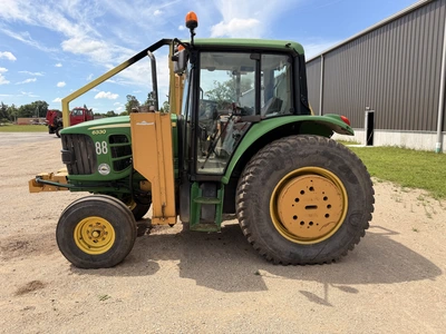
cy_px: 167
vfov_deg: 56.8
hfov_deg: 71.6
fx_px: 309
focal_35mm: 24
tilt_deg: -8.0
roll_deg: +0.1
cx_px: 223
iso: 80
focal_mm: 6.76
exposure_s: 1/3425
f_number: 1.78
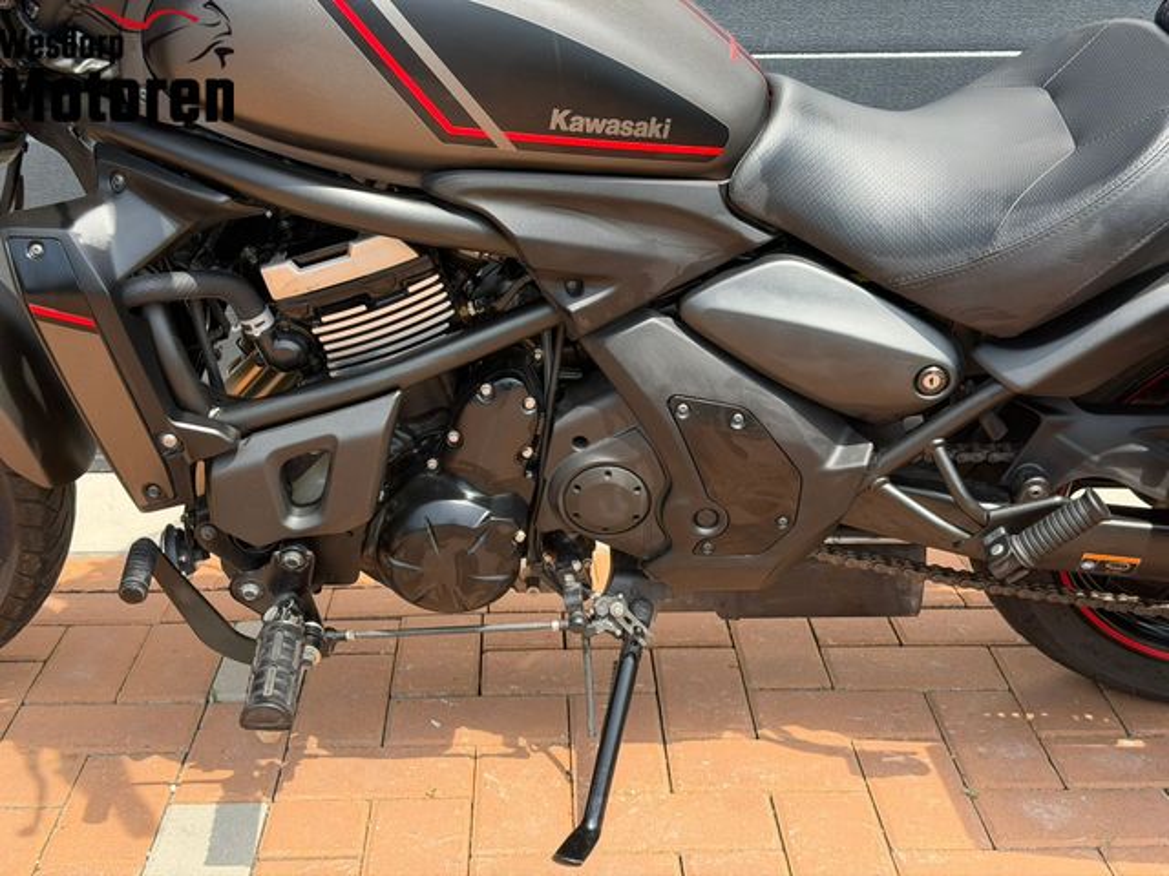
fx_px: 1621
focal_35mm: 48
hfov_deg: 39.7
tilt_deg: -21.0
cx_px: 584
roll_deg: -0.4
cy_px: 438
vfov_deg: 30.3
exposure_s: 1/1222
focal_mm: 6.76
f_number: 1.78
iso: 100
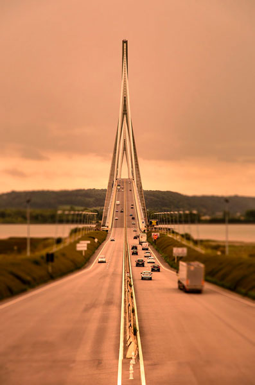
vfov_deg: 16.1
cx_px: 128
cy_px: 192
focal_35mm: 128
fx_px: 1362
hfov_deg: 10.7
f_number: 6.3
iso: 100
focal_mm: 85
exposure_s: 1/400
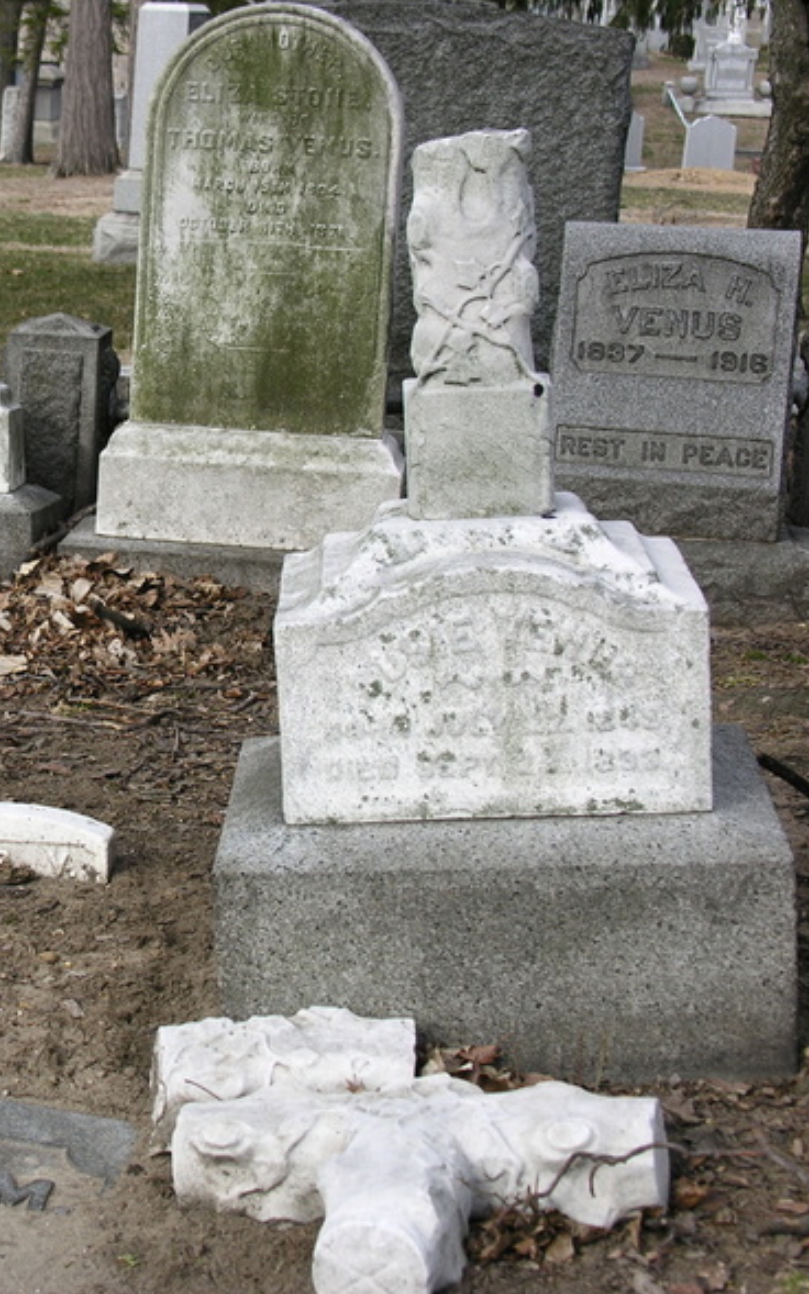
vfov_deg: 26.8
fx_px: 2717
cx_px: 20
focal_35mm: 77
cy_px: 646
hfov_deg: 16.6
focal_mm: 13.8
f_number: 3.1
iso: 50
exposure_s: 1/292
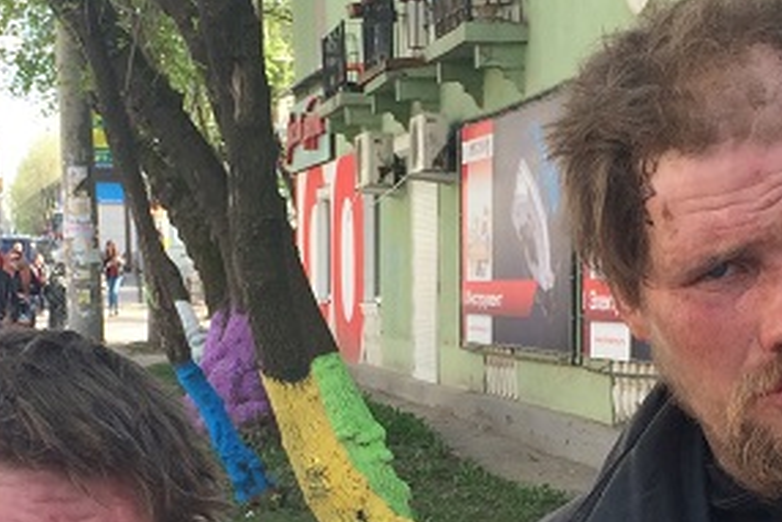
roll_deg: +0.6
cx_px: 484
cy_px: 593
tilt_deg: -10.5
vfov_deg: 14.6
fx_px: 1978
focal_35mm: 91
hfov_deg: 22.3
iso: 32
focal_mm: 4.15
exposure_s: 1/279
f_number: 2.2
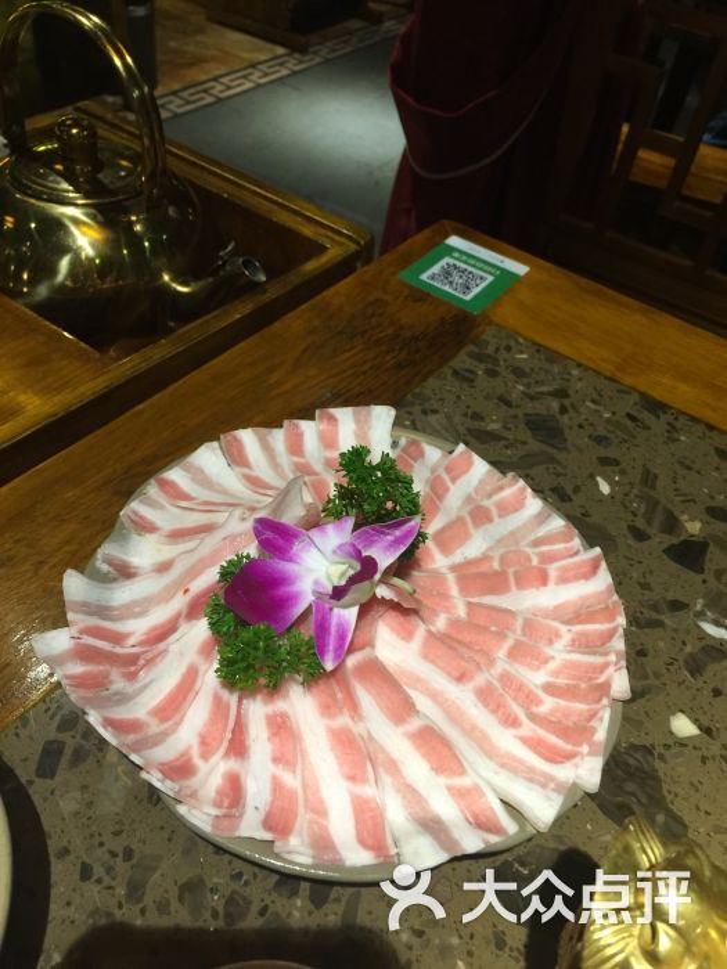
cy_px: 484
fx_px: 812
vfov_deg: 61.7
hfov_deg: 48.2
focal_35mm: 29
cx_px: 364
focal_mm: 4.15
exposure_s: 1/17
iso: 80
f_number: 2.2
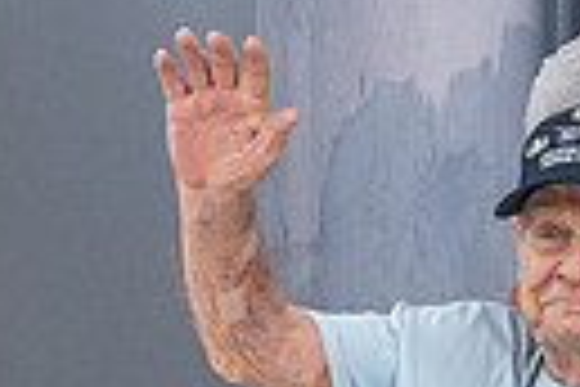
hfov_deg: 6.1
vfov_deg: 4.0
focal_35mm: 339
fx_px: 5461
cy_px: 541
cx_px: 520
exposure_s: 1/800
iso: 800
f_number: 3.5
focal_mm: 40
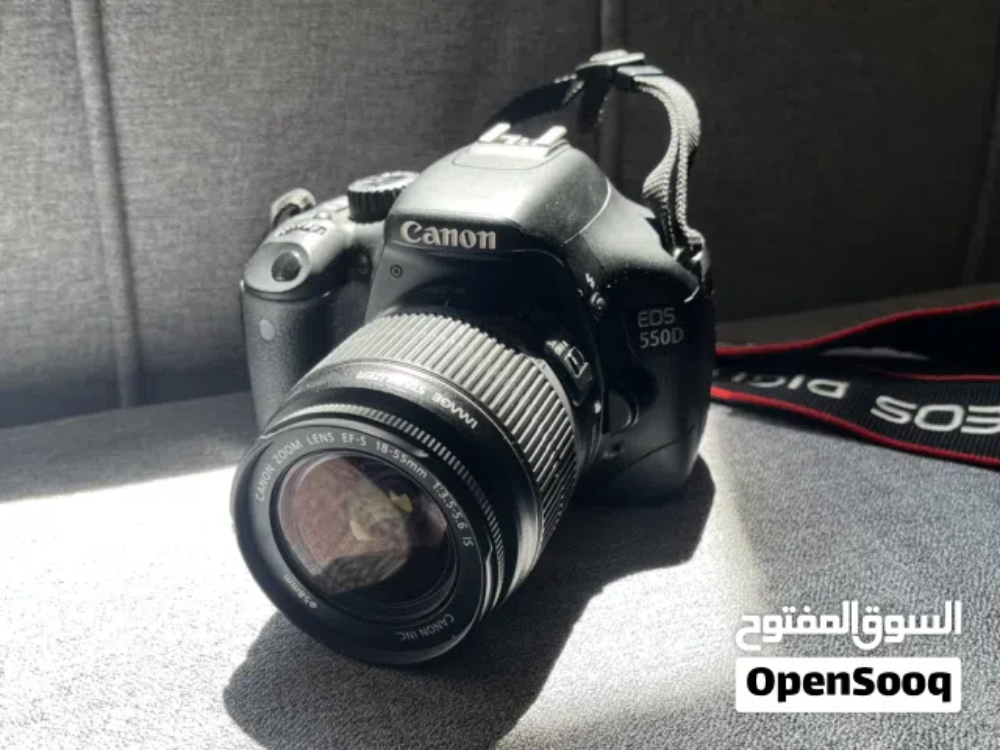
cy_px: 375
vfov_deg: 53.1
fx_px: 751
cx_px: 500
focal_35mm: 26
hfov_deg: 67.3
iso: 40
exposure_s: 1/121
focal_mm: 5.1
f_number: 1.6
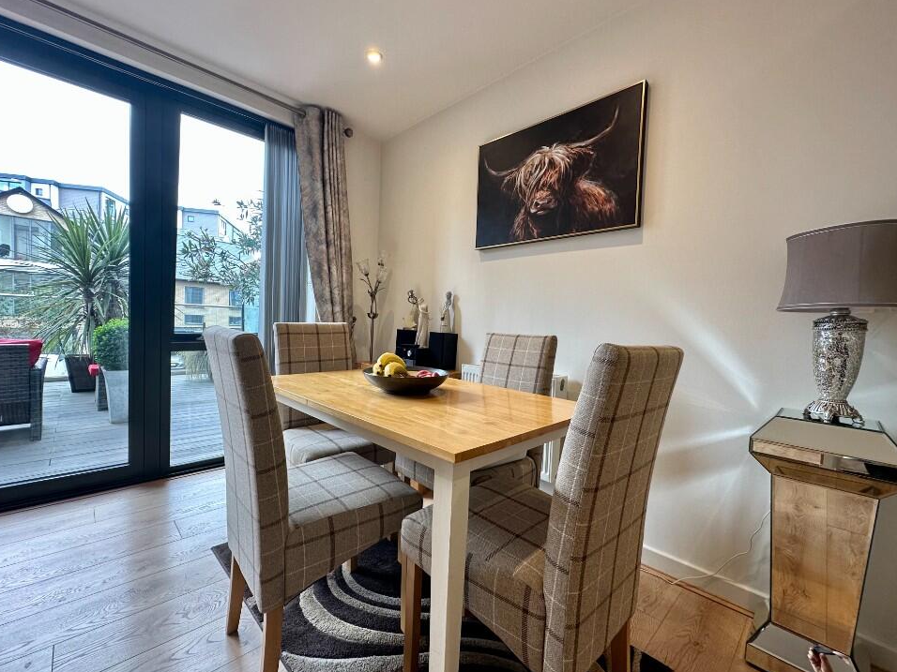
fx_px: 389
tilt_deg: -3.1
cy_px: 340
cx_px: 439
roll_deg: -2.3
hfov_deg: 98.2
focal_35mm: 15
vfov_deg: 81.7
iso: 125
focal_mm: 2.22
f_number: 2.2
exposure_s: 1/100
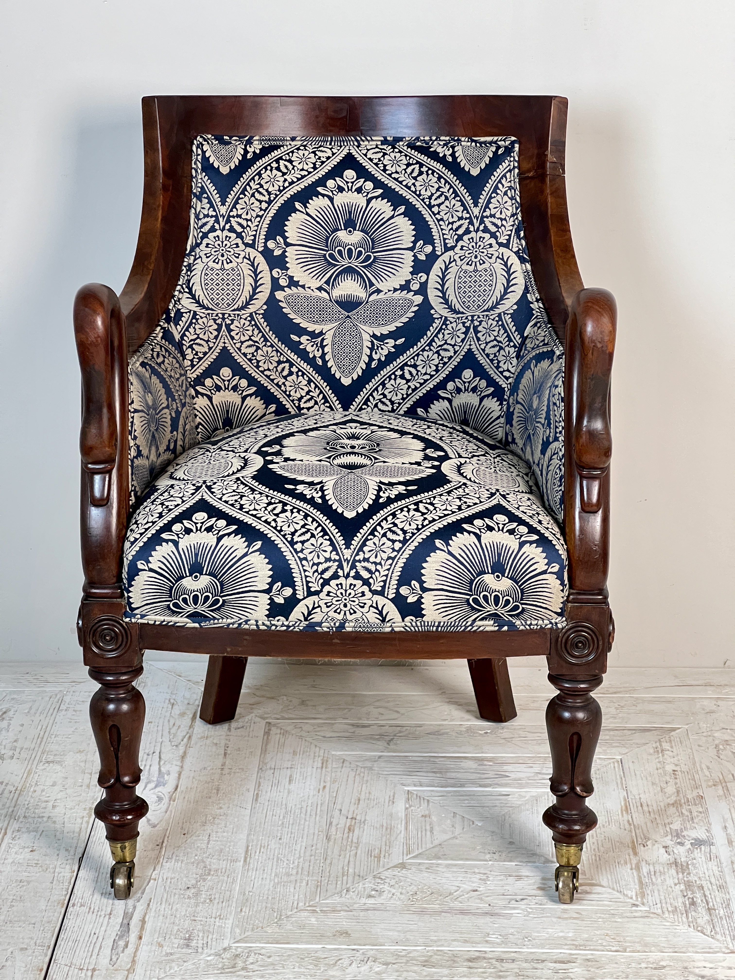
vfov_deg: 25.3
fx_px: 2180
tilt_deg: -19.5
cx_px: 368
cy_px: 490
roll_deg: -0.7
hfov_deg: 19.1
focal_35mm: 77
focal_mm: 9
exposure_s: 1/60
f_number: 2.8
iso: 320
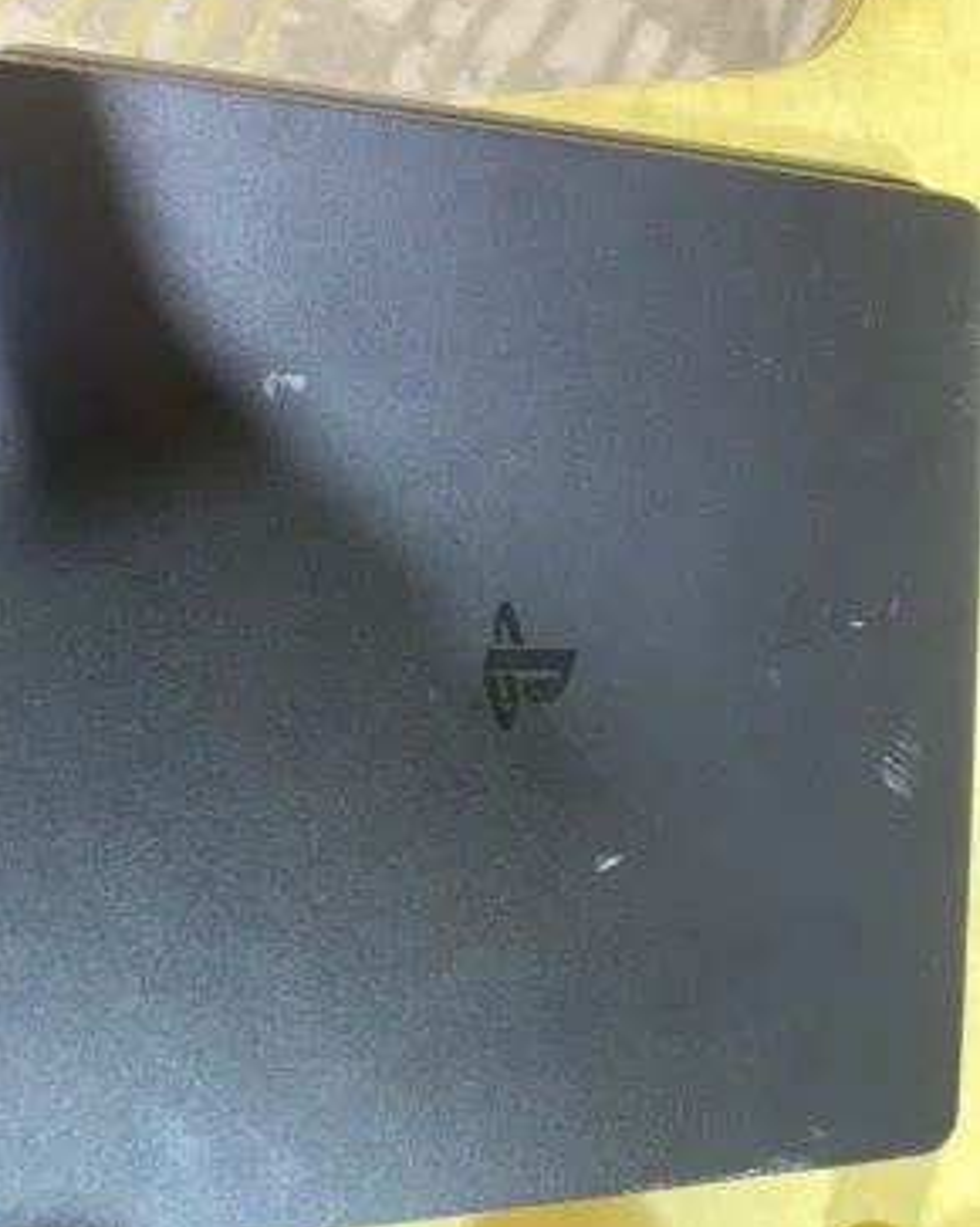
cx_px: 476
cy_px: 571
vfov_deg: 62.2
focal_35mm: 28
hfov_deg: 51.5
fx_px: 1016
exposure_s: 1/50
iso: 320
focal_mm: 5.7
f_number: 1.5
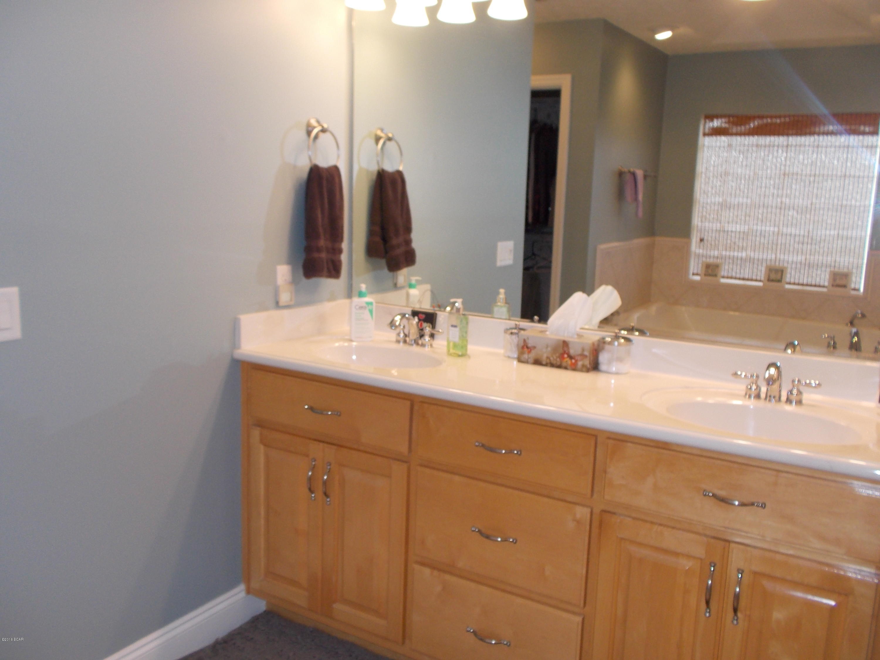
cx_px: 440
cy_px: 330
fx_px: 737
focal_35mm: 29
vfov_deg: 48.2
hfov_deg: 61.7
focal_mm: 4.1
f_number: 3.3
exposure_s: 1/25
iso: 80
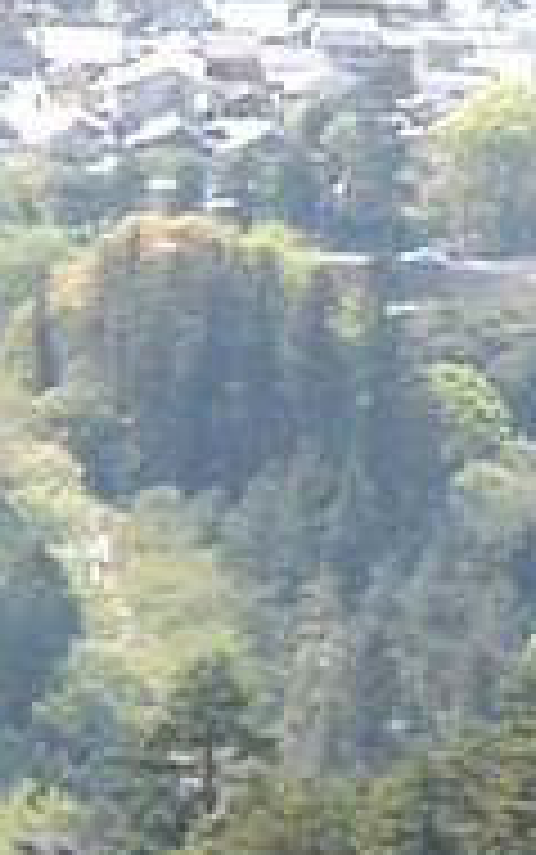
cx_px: -268
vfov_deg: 4.0
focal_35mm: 519
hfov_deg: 2.5
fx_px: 12106
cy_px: 1354
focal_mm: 63
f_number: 8
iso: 200
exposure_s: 1/180
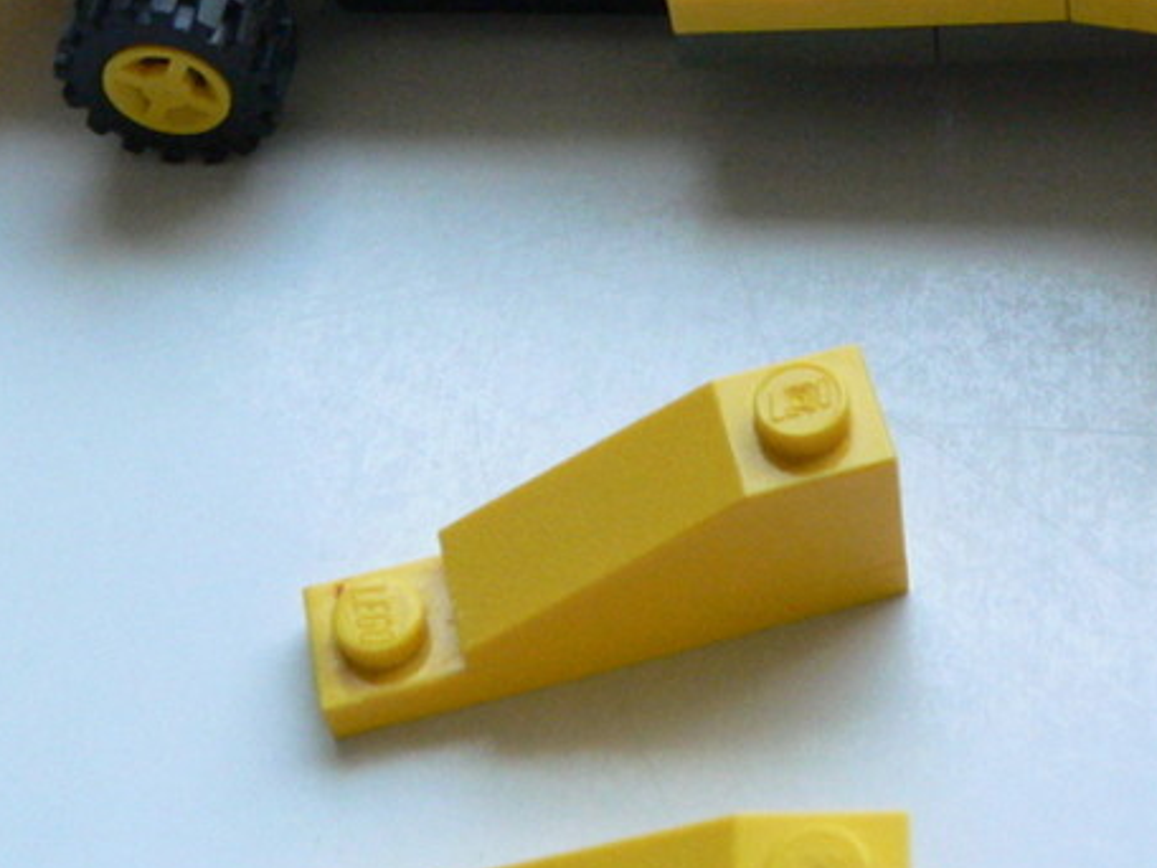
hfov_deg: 26.9
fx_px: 2373
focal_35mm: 71
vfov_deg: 20.2
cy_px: 34
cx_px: 911
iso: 400
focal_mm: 6
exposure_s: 1/160
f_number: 4
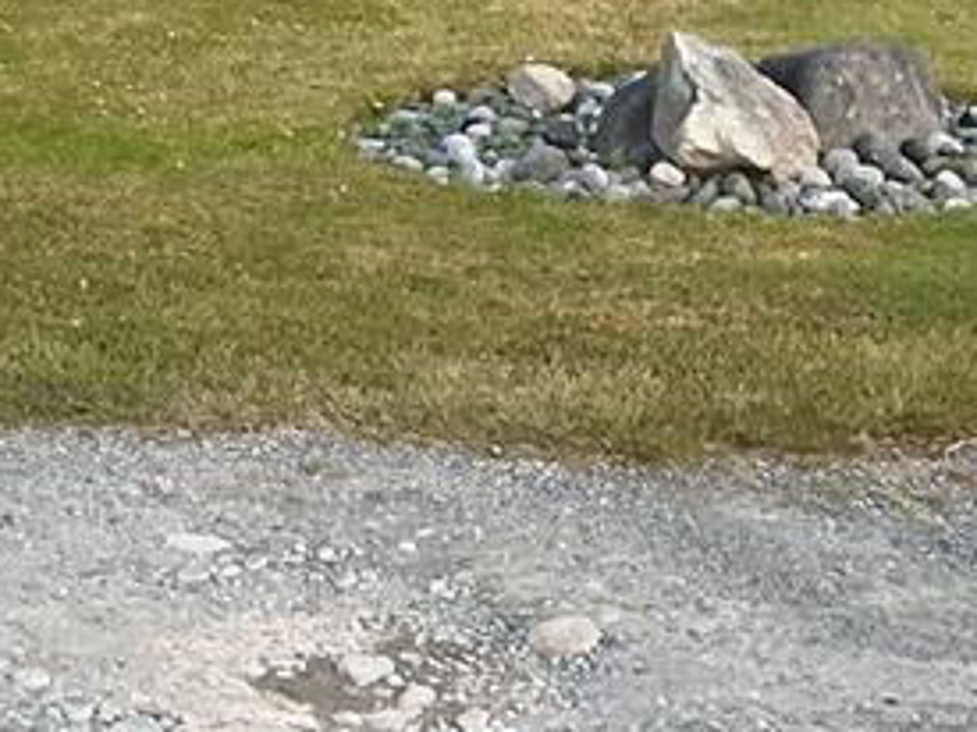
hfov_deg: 18.1
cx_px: 192
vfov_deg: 13.3
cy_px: -195
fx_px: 3047
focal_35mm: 108
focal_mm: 3
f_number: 1.8
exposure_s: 1/120
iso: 40
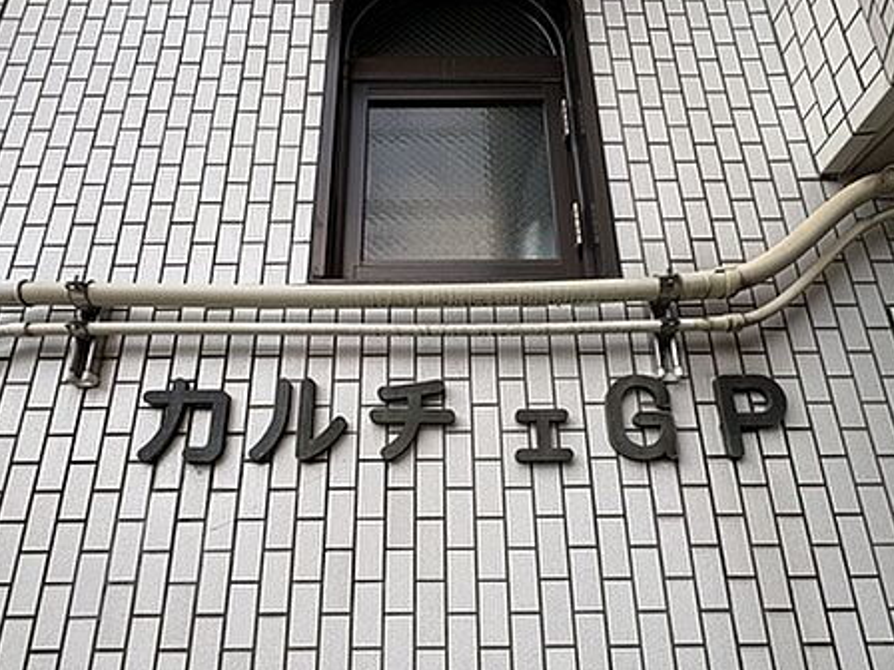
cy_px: 423
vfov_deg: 64.9
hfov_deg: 81.7
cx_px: 439
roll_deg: -0.2
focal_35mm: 20
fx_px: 517
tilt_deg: +18.2
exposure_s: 1/161
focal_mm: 2.22
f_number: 2.2
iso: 40
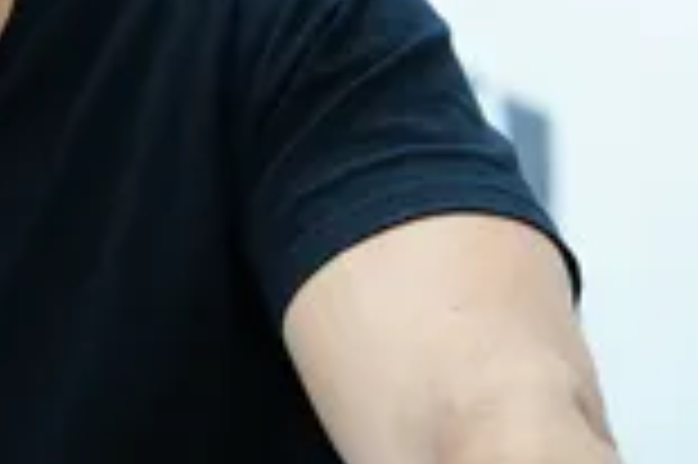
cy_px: -162
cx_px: -72
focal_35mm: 542
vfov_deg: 2.5
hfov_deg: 3.8
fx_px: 10498
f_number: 5
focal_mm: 200
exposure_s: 1/250
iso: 4000
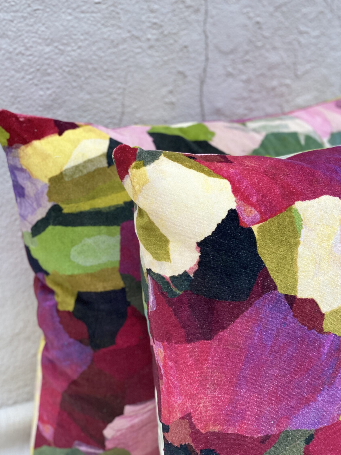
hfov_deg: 27.5
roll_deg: -2.6
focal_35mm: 53
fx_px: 696
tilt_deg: -21.7
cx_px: 170
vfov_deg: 36.2
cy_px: 230
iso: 160
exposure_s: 1/60
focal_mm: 6
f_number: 2
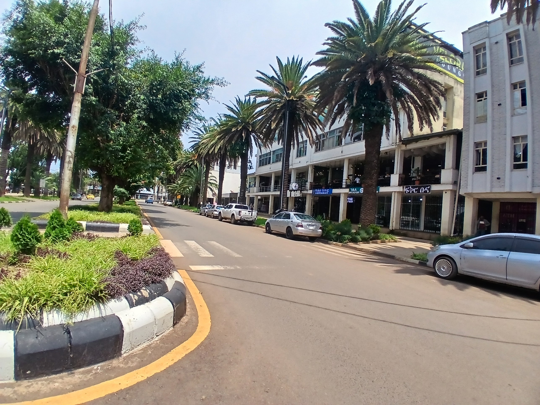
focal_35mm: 17
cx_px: 270
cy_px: 202
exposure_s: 1/1427
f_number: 2.2
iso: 50
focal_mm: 1.4
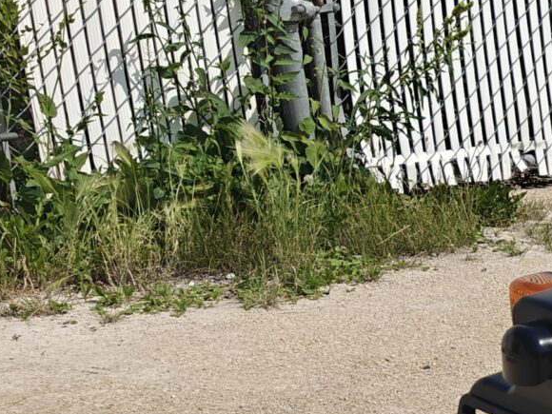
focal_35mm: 106
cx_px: 1075
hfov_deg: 15.3
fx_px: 1690
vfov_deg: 13.7
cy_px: 466
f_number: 1.8
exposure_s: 1/2258
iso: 80
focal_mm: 5.59
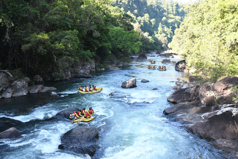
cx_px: 119
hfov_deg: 48.5
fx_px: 264
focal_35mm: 40
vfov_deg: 33.4
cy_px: 80
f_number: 5.6
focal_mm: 27
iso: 3200
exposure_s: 1/1250
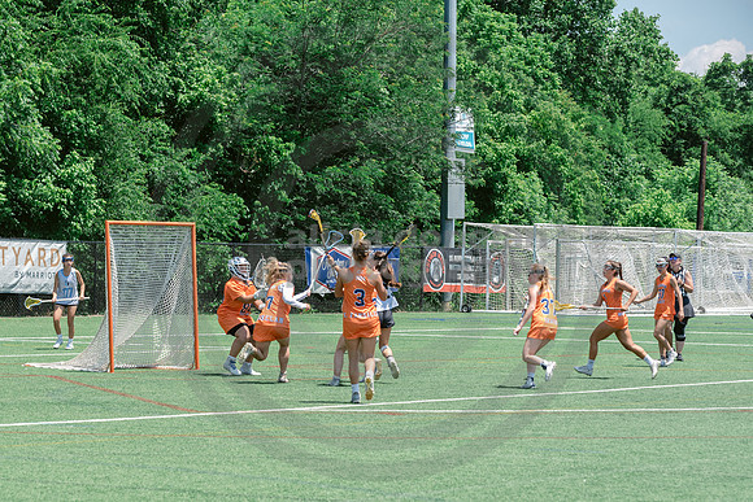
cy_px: 315
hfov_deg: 13.6
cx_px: 280
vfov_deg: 9.1
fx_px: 3153
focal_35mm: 151
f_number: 7.1
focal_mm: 120
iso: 400
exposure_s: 1/800
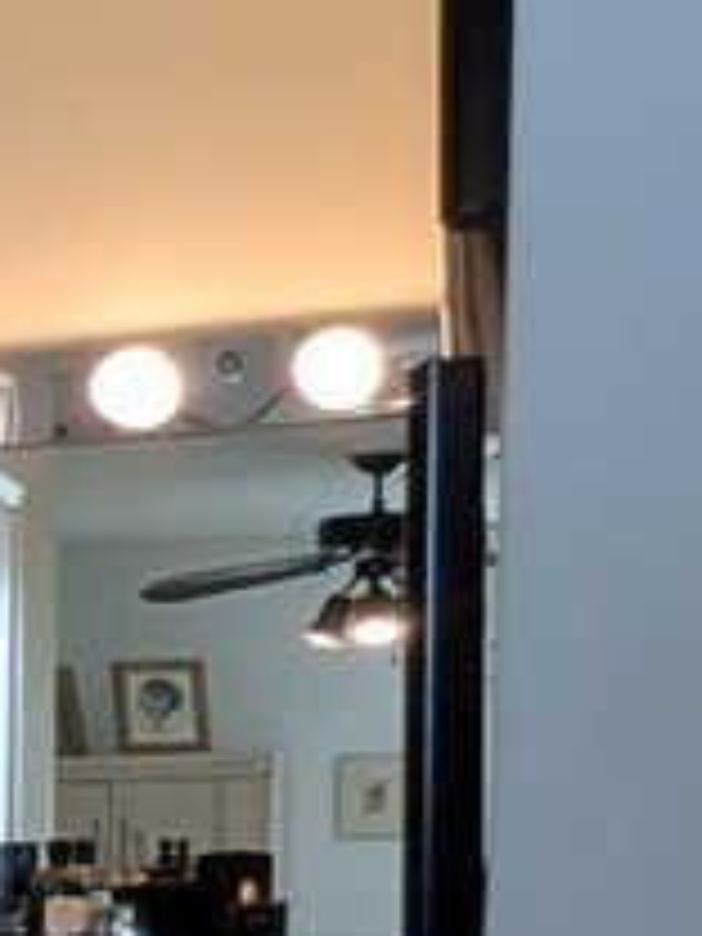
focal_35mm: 123
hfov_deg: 9.0
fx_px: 3326
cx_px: -1588
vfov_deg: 15.4
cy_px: 1143
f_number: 2.2
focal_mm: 2.35
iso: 74
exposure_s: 1/60
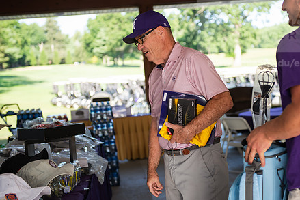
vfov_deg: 18.4
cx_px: 176
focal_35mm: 74
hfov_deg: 27.3
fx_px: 617
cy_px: 77
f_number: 3.2
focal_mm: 56
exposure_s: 1/250
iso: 125
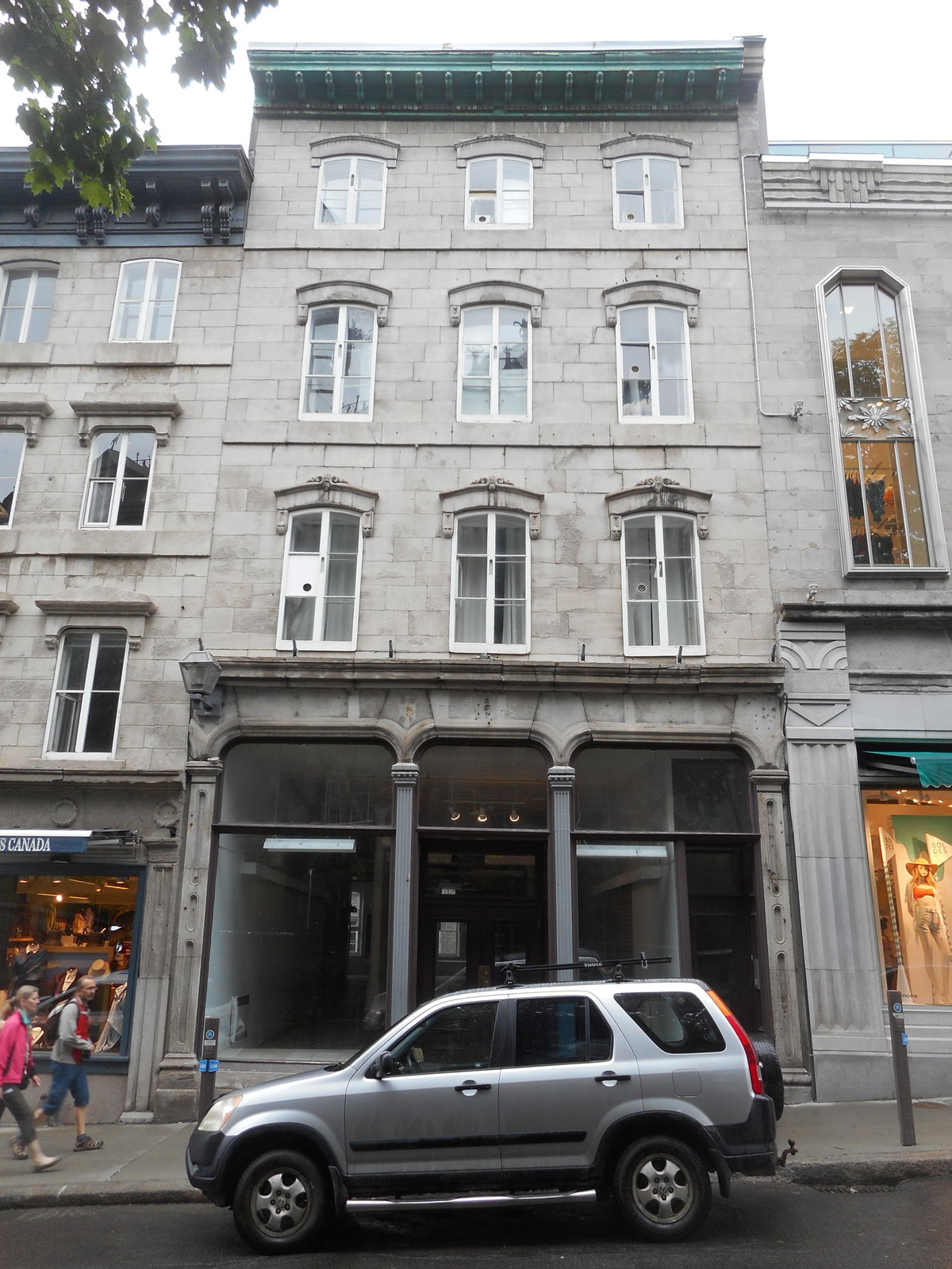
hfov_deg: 54.9
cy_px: 634
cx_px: 476
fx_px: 917
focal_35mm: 25
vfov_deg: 69.4
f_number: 3.7
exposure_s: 1/40
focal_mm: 4.5
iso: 80
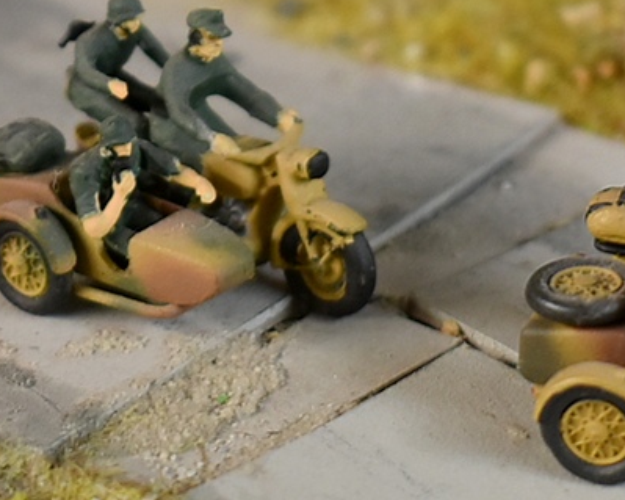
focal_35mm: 79
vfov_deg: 19.4
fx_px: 1461
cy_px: 178
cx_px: 454
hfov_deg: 23.9
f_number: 4.2
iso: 1000
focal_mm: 28
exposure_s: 1/125
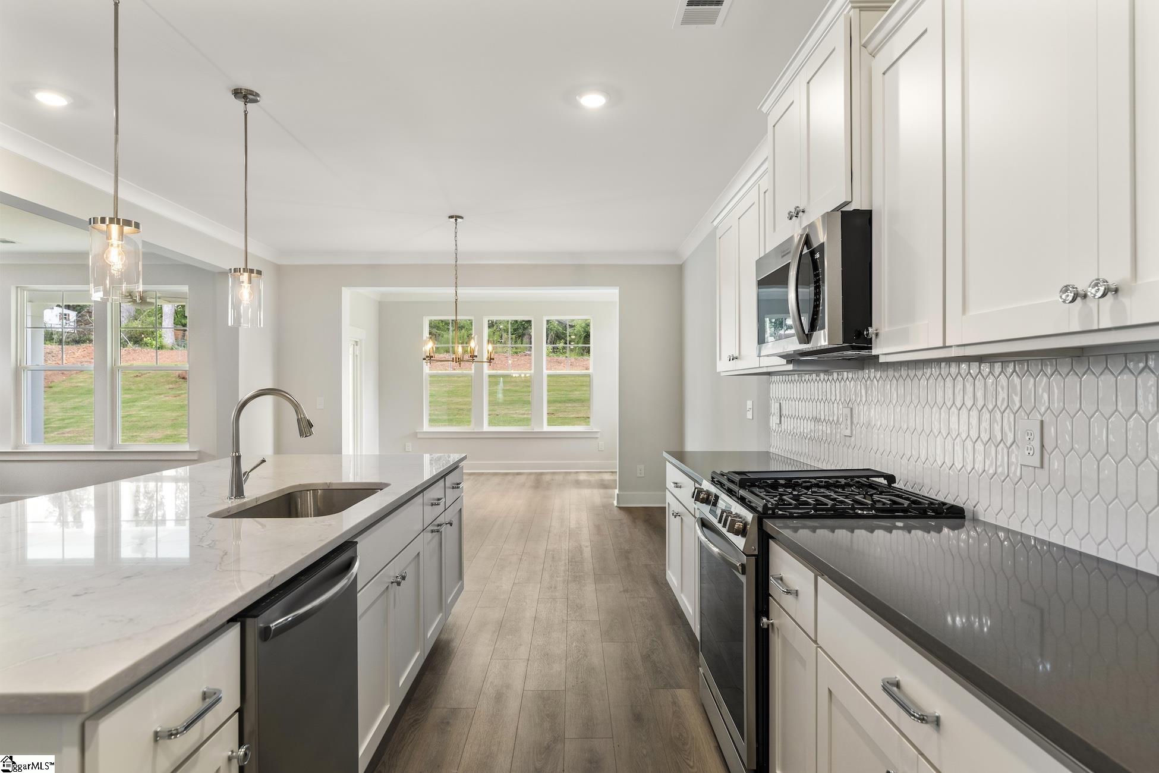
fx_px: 644
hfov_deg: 84.0
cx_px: 580
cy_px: 386
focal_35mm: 20
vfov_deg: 61.9
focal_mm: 20
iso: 400
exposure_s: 1/8
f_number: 5.6
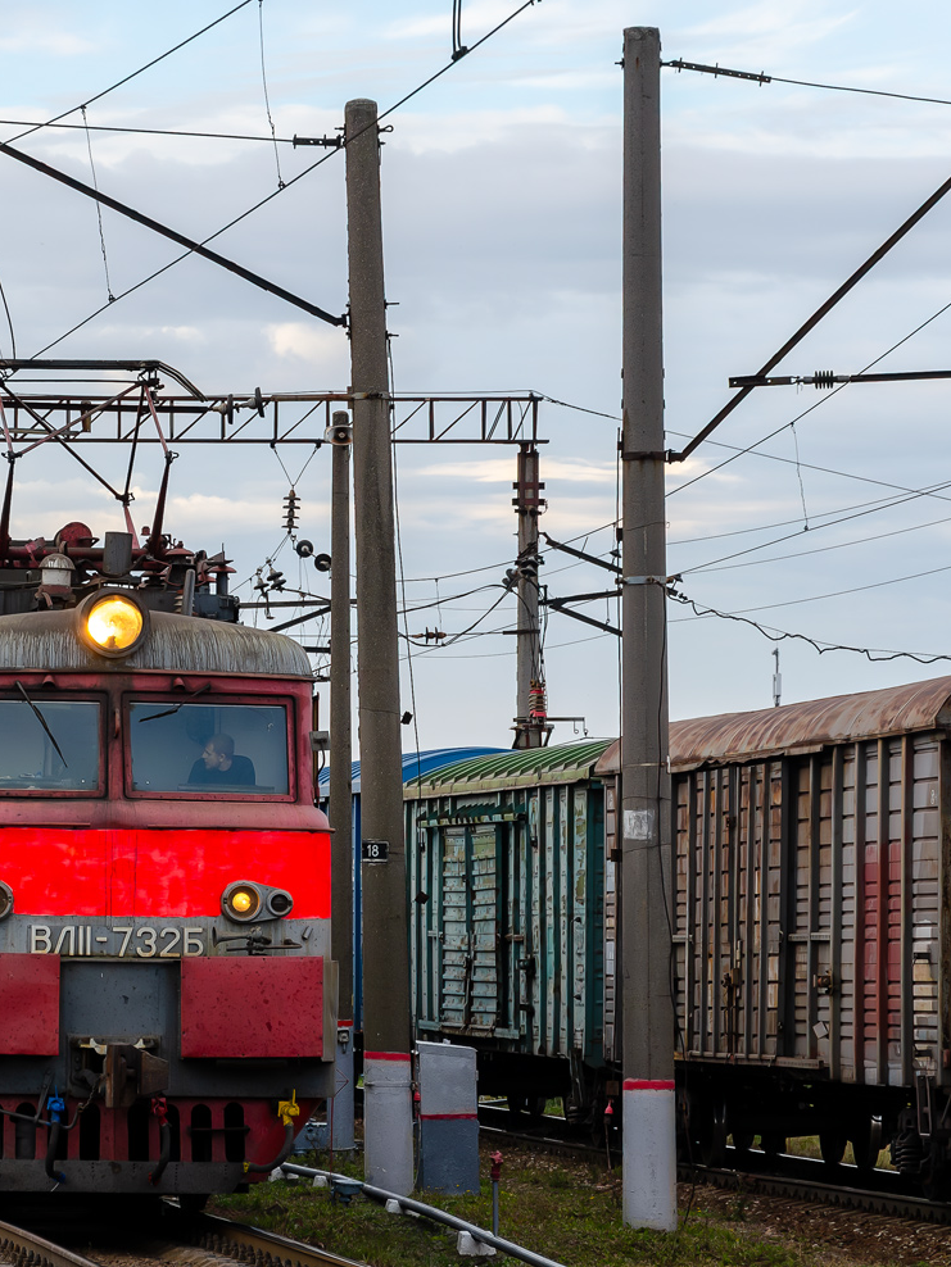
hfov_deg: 8.0
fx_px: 6803
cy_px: 632
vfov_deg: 10.6
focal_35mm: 186
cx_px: 73
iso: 250
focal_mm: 85
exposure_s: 1/400
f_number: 5.6
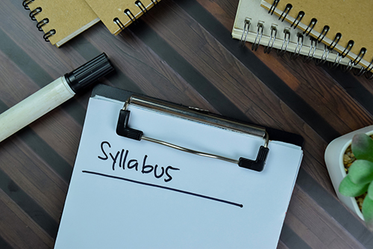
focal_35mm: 40
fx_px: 419
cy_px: 124
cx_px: 186
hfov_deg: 47.9
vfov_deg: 33.0
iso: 800
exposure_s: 1/80
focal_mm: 27
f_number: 8
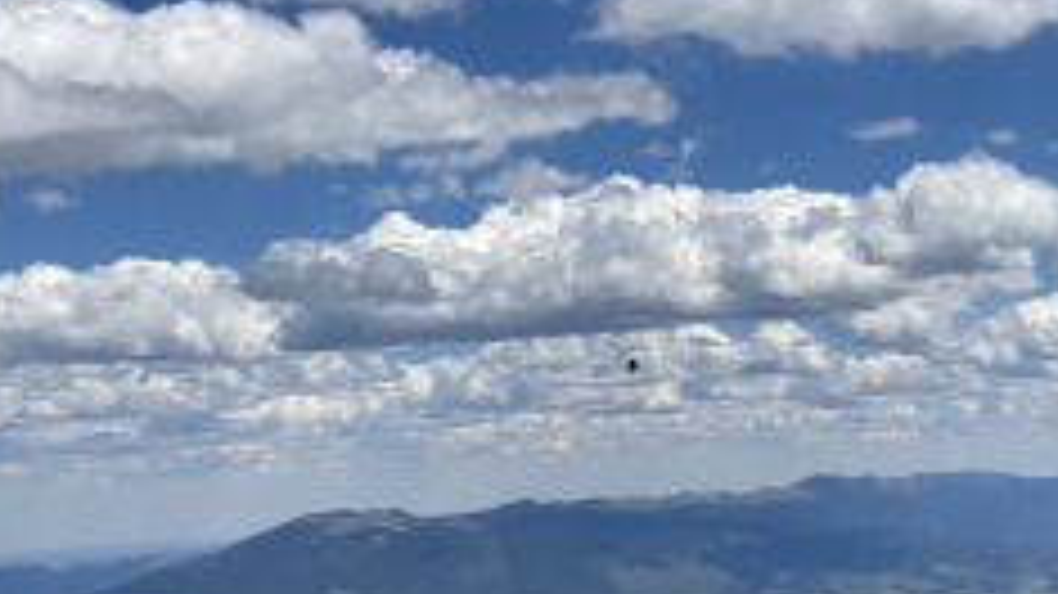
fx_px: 2468
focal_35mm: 88
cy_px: 374
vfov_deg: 13.7
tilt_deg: +0.1
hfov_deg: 24.2
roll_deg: +3.8
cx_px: 630
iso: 25
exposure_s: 1/3195
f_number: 2
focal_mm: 6
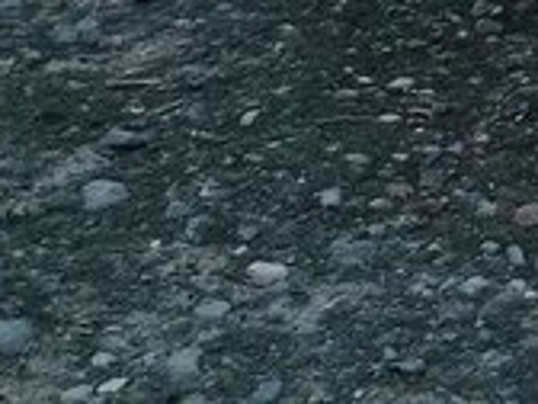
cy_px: -386
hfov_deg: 14.0
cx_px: 1022
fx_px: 1896
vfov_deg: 11.1
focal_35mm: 122
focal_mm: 3.3
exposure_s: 1/762
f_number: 2.2
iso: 64
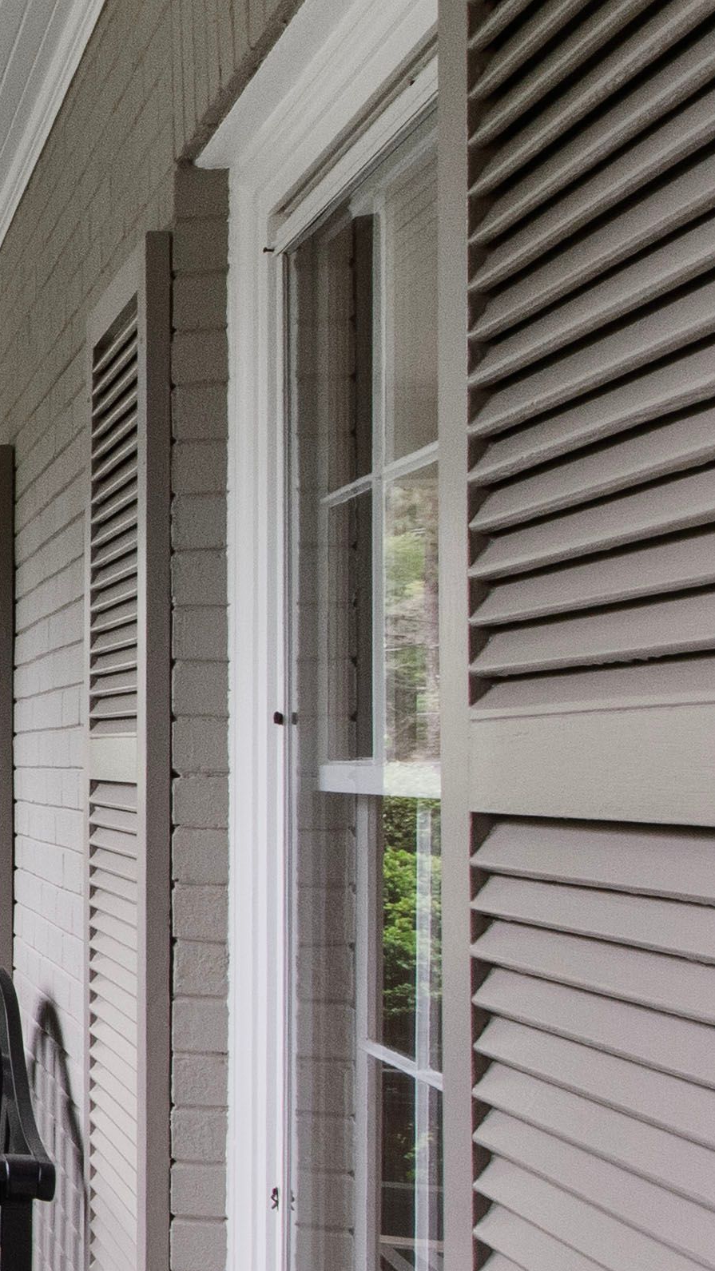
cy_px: 766
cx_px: -705
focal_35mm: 55
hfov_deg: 16.6
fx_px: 1854
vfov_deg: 37.7
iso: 500
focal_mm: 10
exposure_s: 1/100
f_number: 8
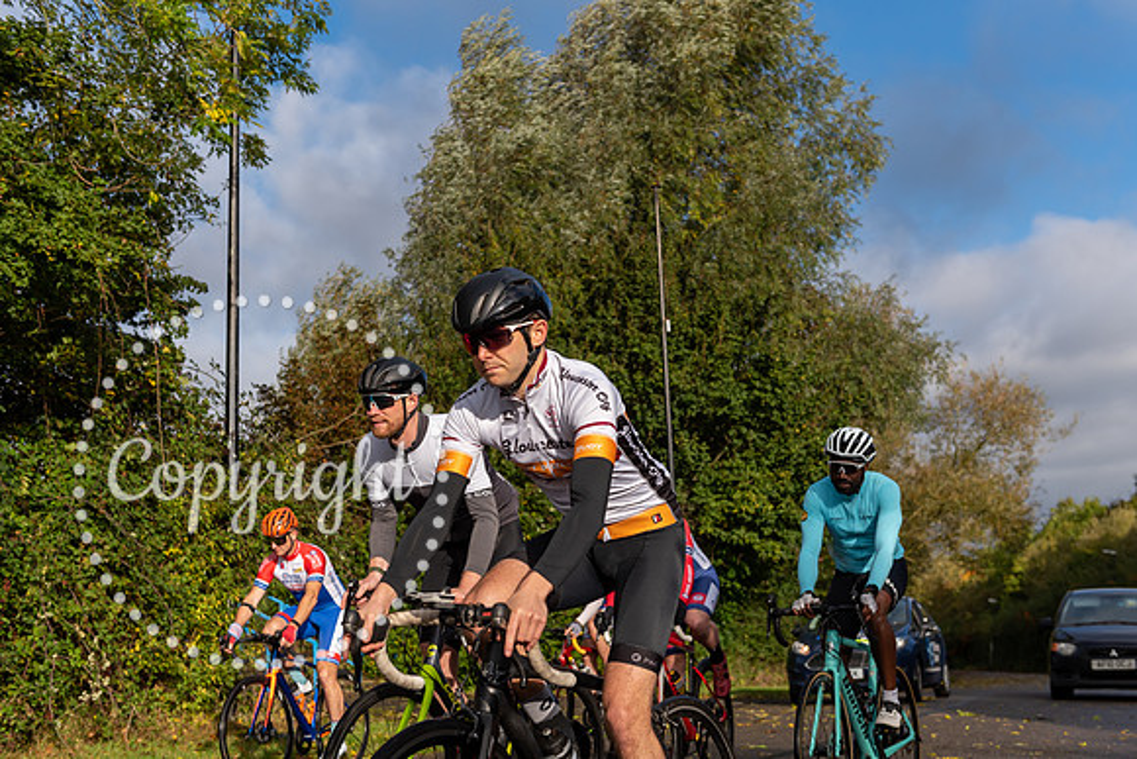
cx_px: 568
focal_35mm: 45
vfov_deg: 29.9
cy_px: 380
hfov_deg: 43.6
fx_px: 1422
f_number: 4.5
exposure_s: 1/1600
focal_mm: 45
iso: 200
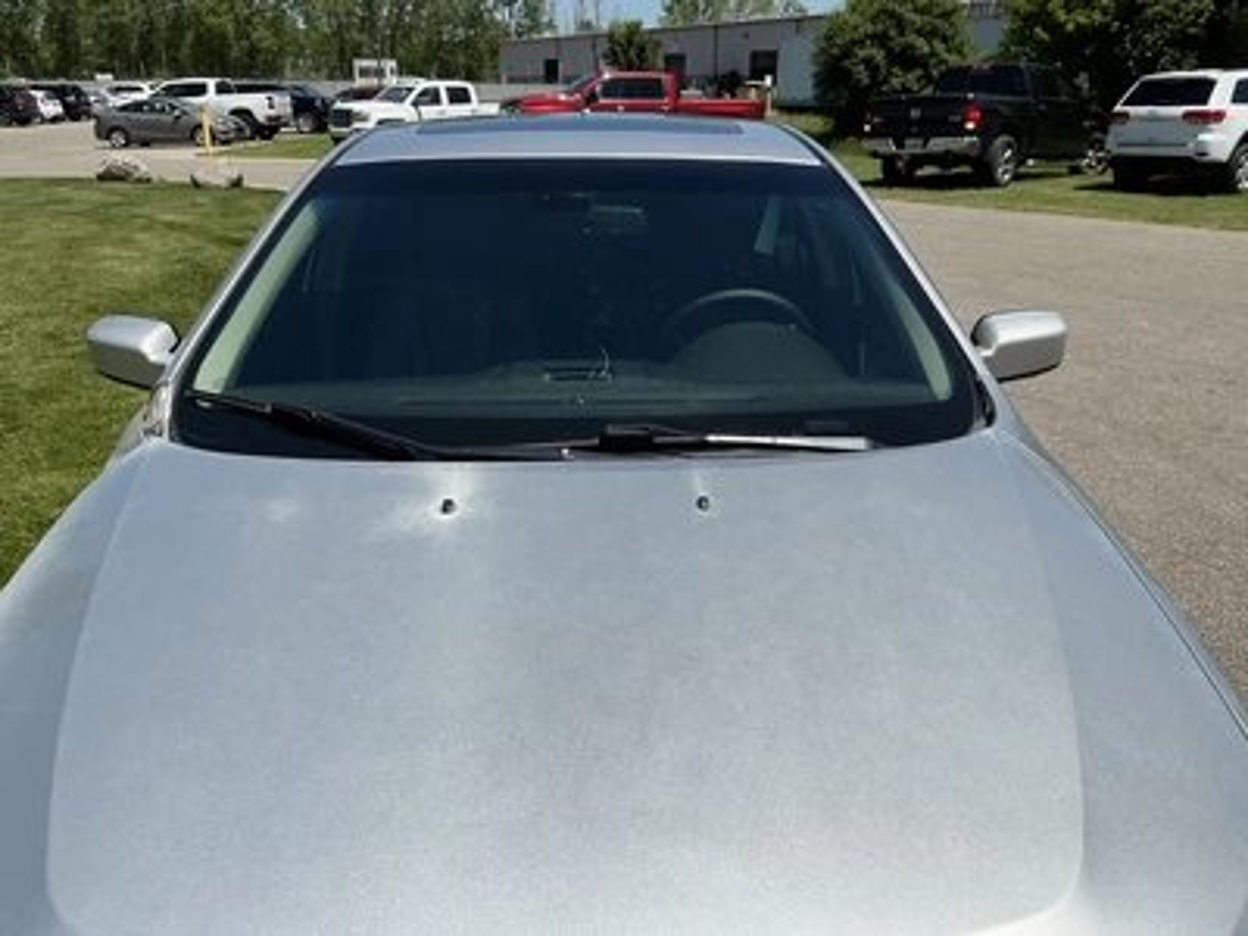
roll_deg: -2.8
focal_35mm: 28
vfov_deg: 49.7
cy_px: 468
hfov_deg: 63.4
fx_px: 1009
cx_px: 624
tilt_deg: -21.8
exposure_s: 1/3322
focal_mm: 3
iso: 25
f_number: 1.8
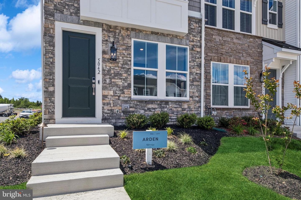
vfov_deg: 57.2
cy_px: 100
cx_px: 150
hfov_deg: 78.6
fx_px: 184
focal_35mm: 22
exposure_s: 1/250
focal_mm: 14.5
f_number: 11
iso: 400
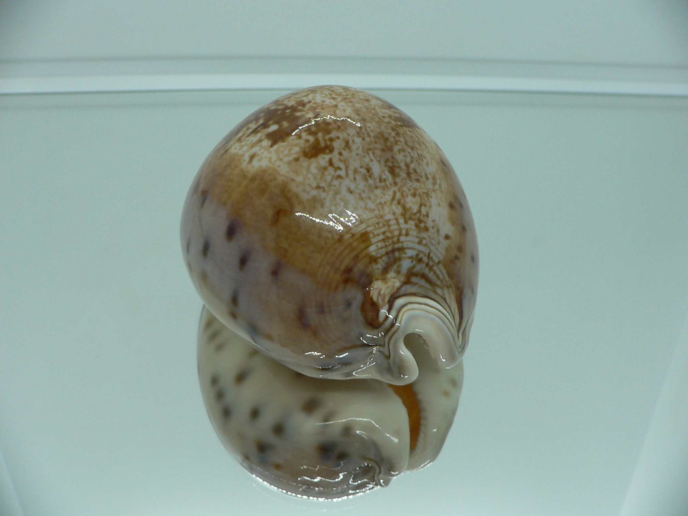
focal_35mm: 35
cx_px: 344
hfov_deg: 52.6
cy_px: 258
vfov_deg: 40.7
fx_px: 696
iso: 80
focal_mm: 4.6
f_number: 2.8
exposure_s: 1/60
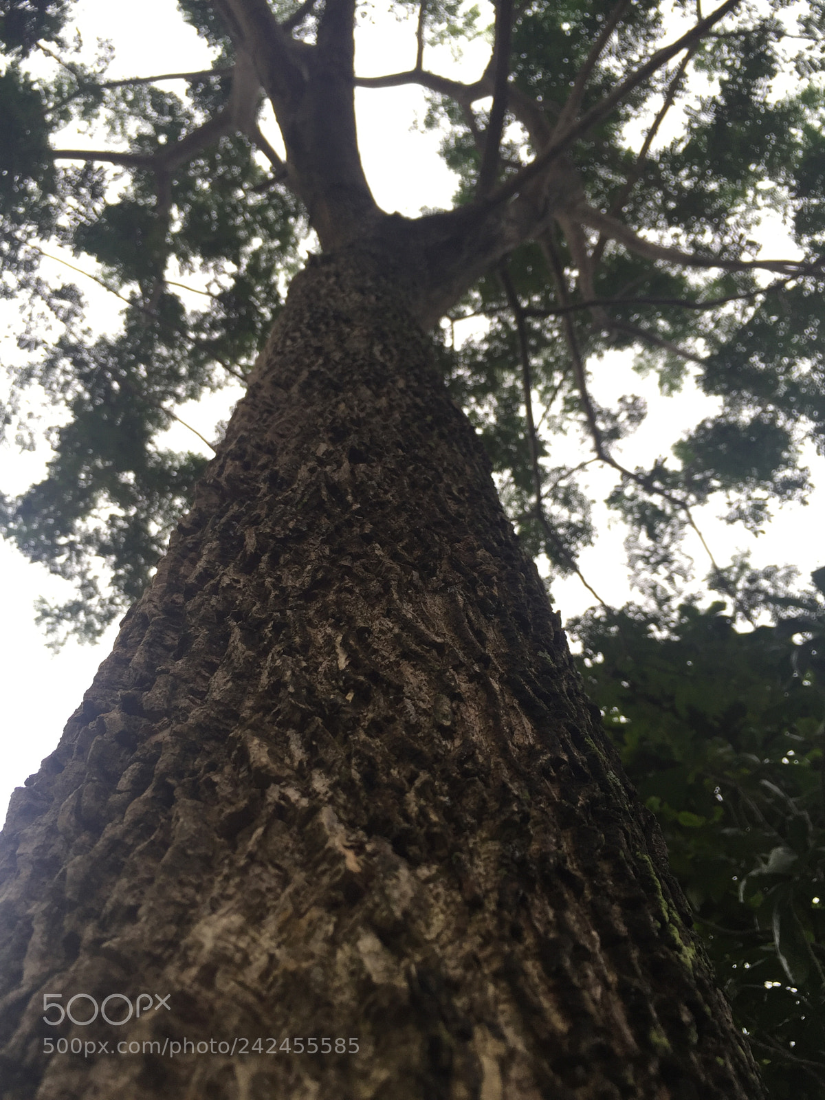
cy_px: 550
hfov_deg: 48.2
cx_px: 412
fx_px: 922
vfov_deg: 61.7
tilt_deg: +72.1
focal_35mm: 29
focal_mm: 4.15
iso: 32
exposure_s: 1/129
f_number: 2.2
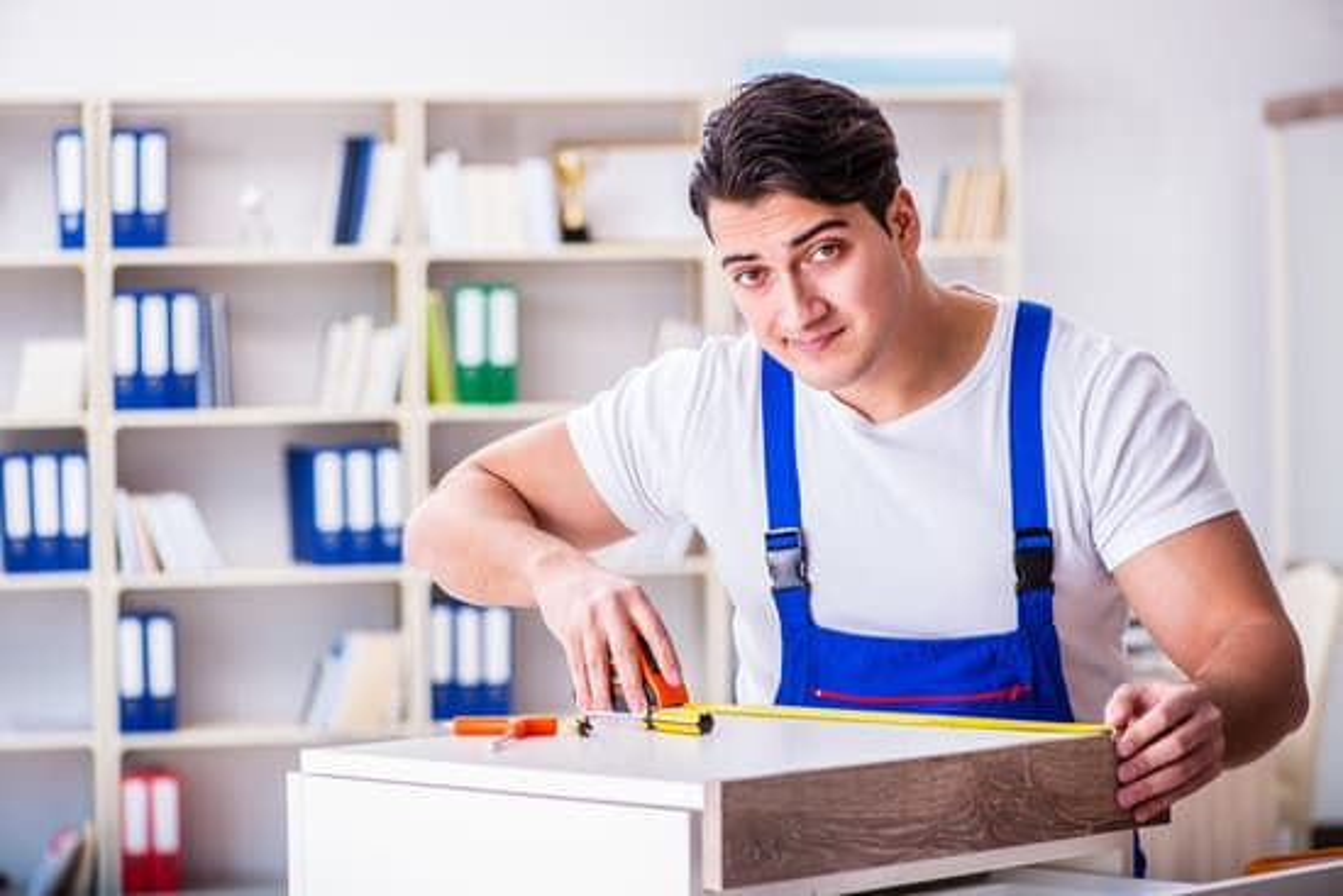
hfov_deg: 19.5
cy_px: 448
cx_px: 672
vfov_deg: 13.0
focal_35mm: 105
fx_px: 3918
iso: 160
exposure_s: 1/100
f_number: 5
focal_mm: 105
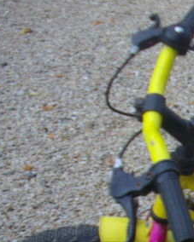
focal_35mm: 127
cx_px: 349
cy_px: 256
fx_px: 912
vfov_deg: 14.8
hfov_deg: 11.3
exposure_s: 1/125
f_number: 5.6
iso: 100
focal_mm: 6.2
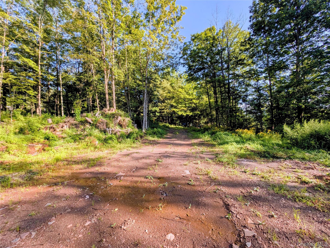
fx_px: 115
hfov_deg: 110.5
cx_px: 165
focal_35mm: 12
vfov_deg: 94.6
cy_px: 124
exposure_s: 1/438
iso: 40
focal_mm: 2.23
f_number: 1.95
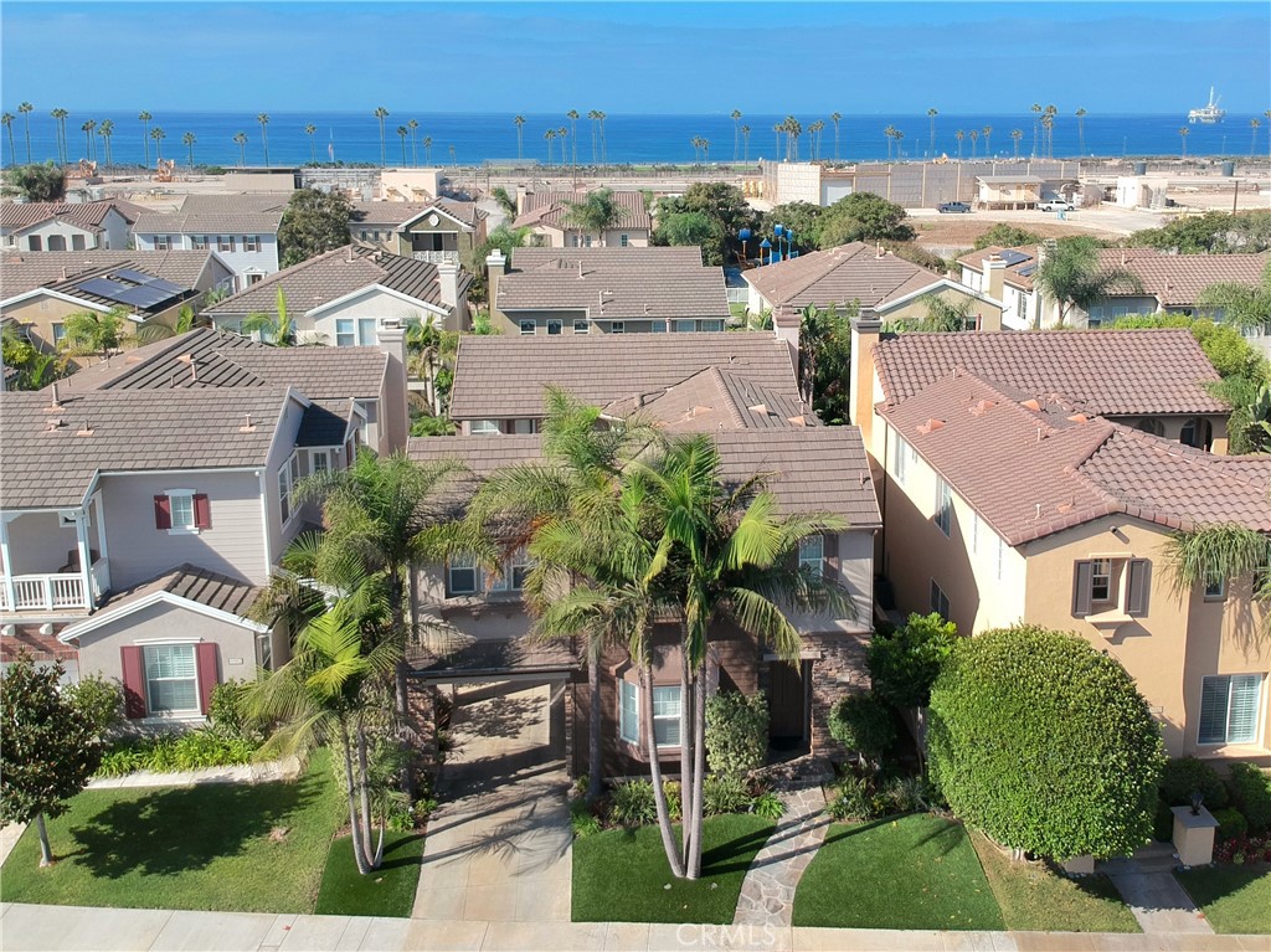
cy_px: 476
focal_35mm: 25
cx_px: 636
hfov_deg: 69.4
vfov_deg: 54.8
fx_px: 917
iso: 100
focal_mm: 4.49
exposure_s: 1/800
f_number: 2.6
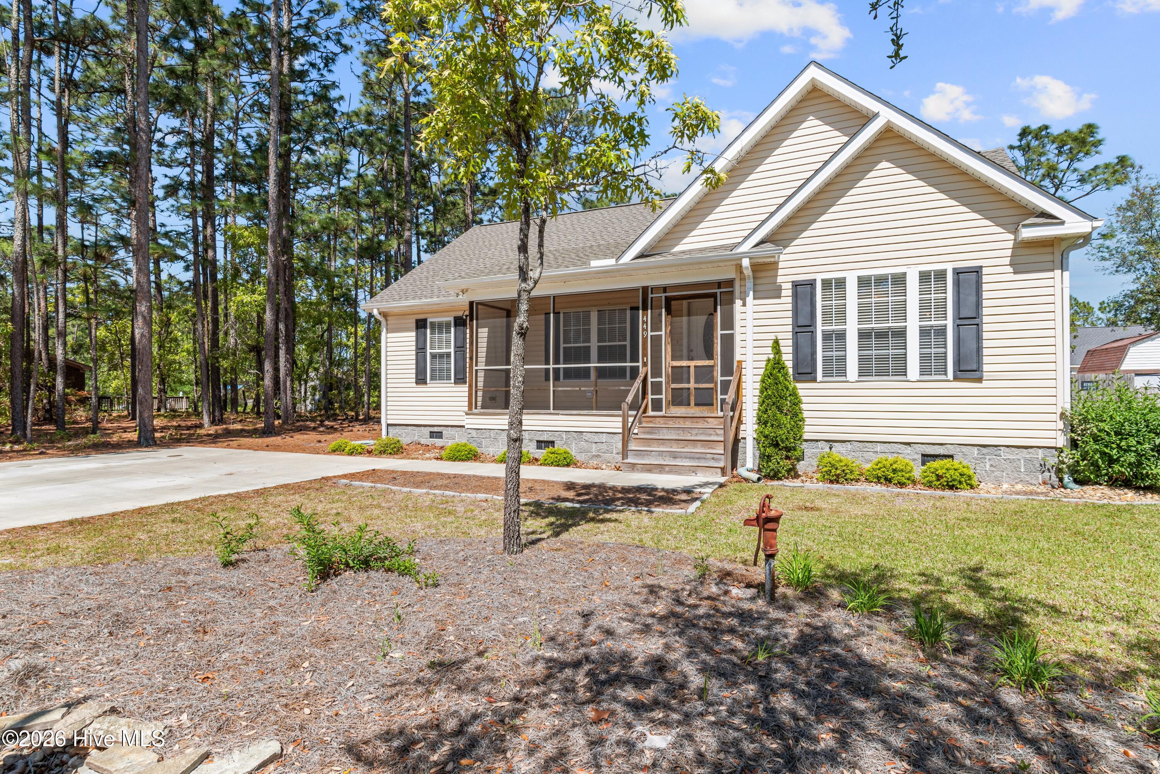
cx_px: 580
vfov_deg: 64.6
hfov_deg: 86.9
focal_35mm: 19
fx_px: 612
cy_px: 387
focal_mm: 13
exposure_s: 1/320
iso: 100
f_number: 9
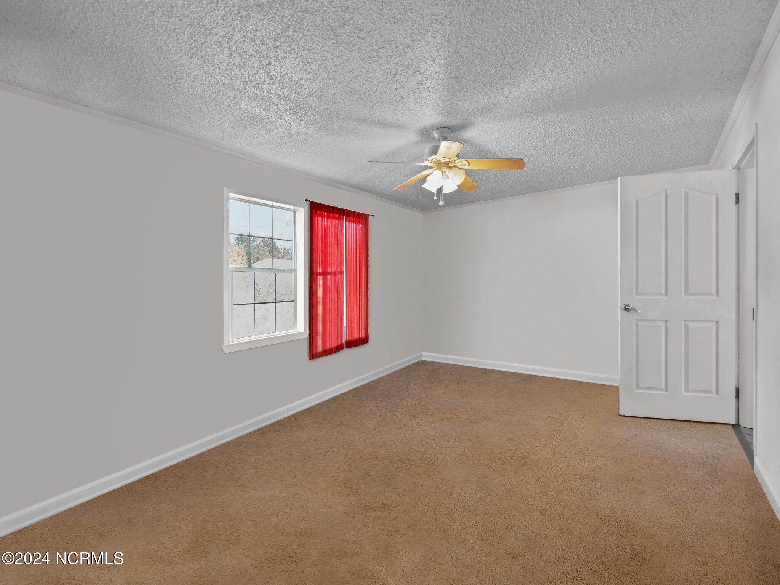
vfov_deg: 85.7
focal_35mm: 14
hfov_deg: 102.1
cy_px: 292
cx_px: 390
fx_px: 315
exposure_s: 1/2
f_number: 5.6
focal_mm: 7
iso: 200
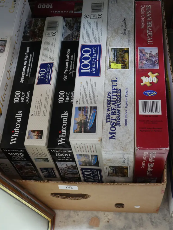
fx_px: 346
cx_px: 86
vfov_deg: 36.8
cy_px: 115
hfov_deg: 28.1
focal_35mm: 52
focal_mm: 26
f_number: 5.3
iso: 3200
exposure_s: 1/30
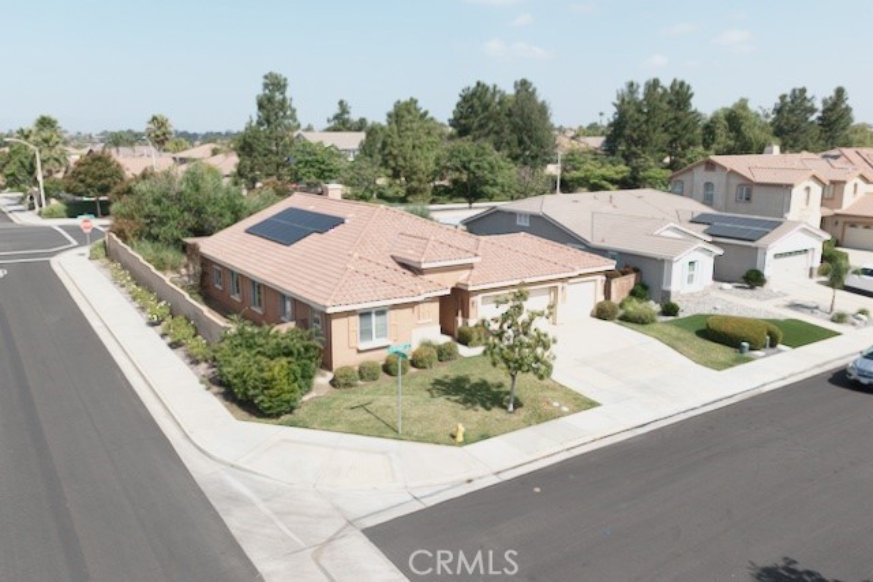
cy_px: 291
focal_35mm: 28
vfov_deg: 46.4
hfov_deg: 65.5
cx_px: 436
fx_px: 679
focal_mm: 14.45
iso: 640
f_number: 2.8
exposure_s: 1/4000
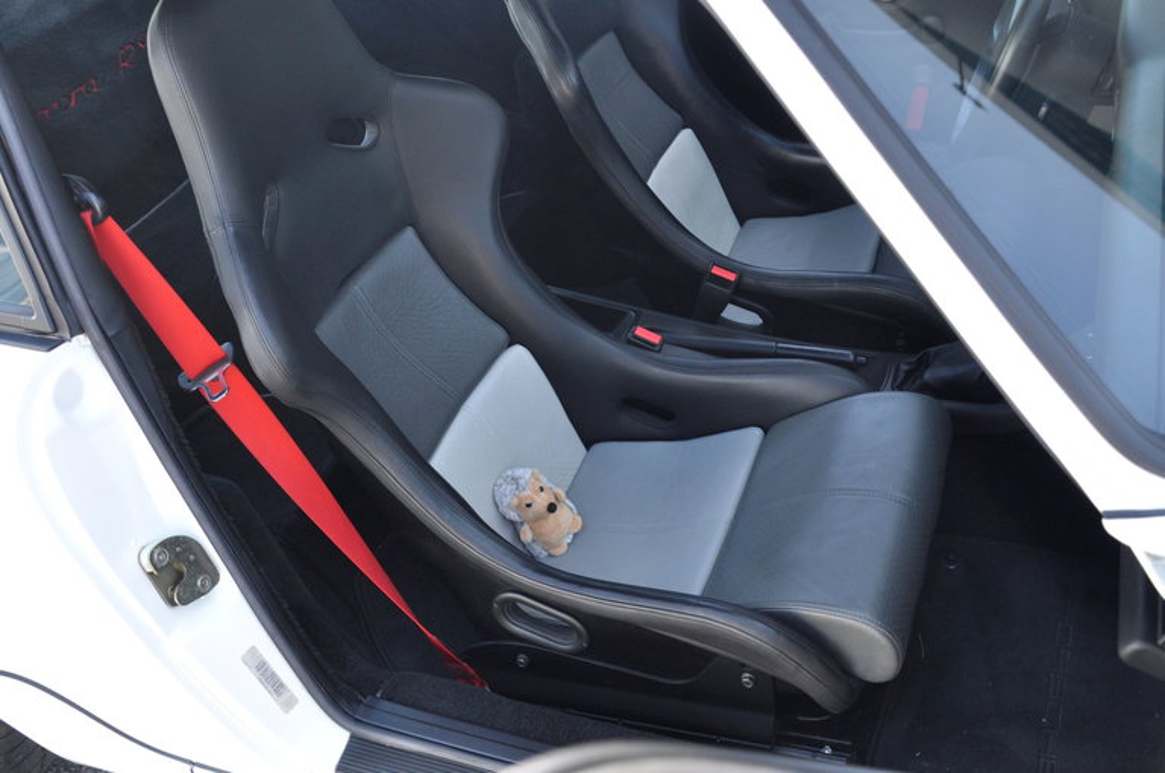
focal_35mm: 36
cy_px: 386
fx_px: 1164
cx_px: 582
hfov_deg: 53.2
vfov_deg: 36.8
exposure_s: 1/80
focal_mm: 24
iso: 500
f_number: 4.5
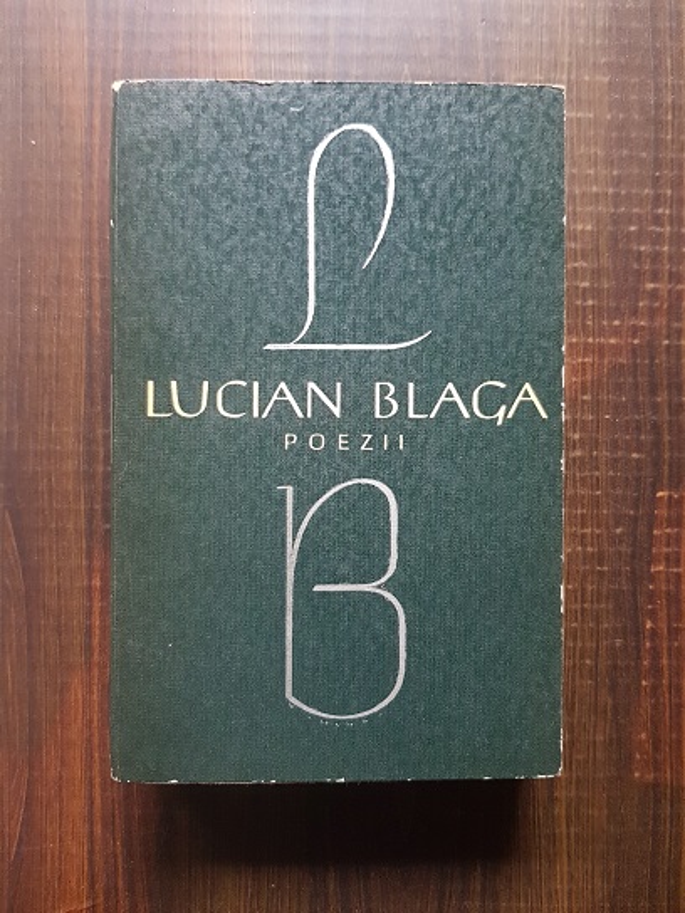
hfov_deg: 53.1
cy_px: 456
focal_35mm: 26
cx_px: 342
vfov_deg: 67.3
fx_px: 686
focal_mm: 4.3
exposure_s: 1/50
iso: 640
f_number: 1.7
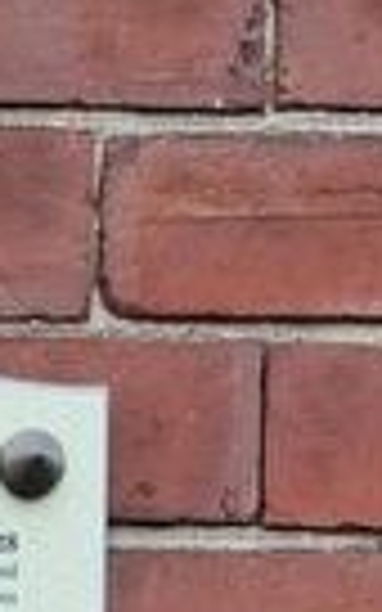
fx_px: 2698
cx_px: -688
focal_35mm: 162
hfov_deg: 7.3
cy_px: 1562
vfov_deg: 10.7
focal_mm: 5.4
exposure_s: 1/120
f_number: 1.8
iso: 80
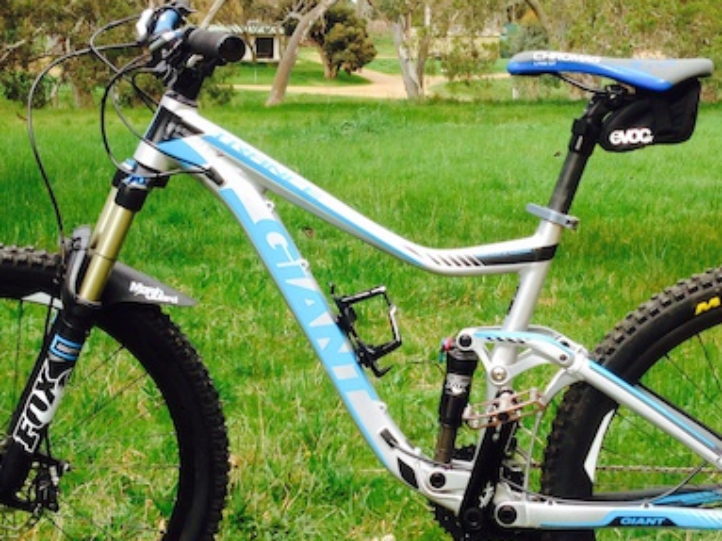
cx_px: 428
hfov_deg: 28.1
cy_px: 232
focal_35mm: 69
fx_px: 1439
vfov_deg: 21.3
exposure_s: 1/382
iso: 50
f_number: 2.4
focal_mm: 4.12
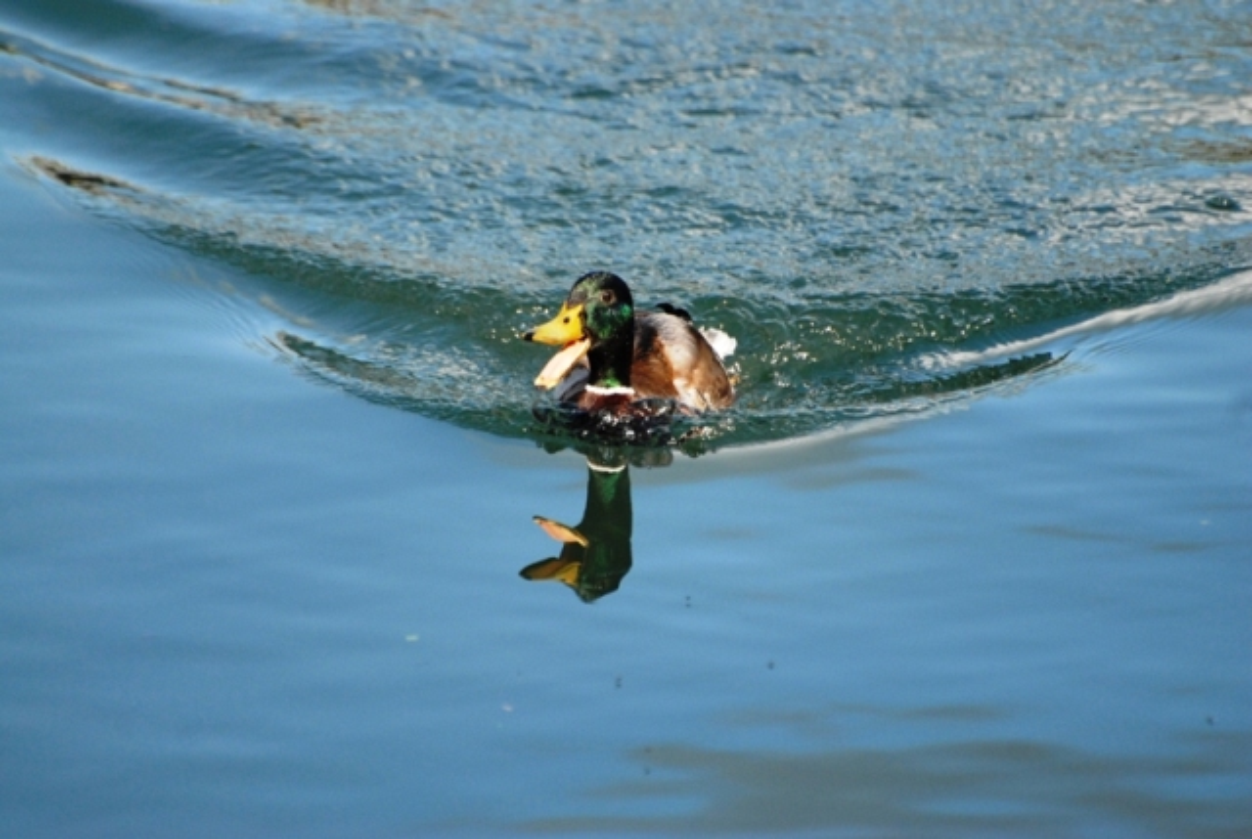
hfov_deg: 4.6
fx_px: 15675
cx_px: 626
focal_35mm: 450
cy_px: 420
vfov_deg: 3.1
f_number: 5.6
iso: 500
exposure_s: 1/1000
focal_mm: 300
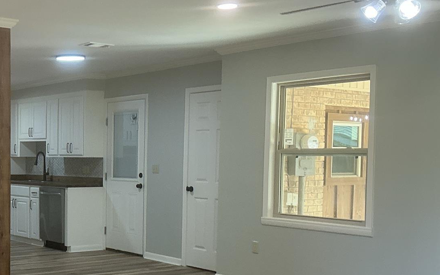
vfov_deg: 23.0
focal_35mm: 56
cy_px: 194
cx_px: 47
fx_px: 671
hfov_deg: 34.4
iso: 50
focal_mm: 3
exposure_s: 1/60
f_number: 1.8
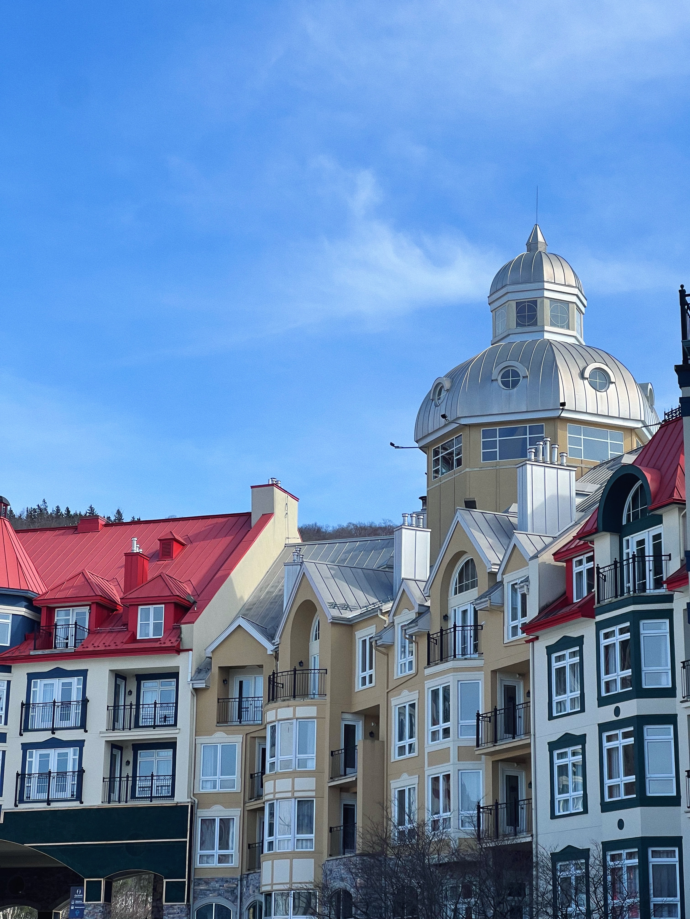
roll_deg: -1.4
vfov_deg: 25.3
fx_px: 2046
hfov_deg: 19.1
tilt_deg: +16.1
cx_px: 345
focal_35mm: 77
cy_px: 460
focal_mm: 9
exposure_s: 1/598
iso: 32
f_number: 2.8
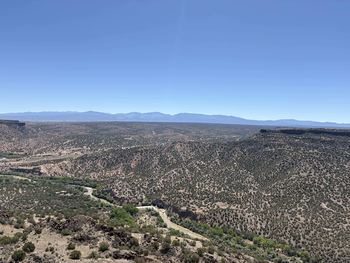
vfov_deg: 53.1
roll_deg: -1.7
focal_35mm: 26
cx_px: 175
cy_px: 132
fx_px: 263
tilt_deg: -1.4
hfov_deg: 67.3
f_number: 1.6
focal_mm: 5.96
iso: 50
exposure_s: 1/4608
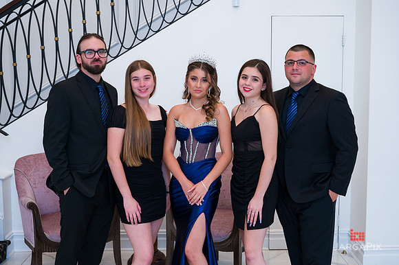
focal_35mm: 50
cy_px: 132
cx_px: 199
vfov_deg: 26.9
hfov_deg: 39.5
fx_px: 556
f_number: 5.6
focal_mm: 49
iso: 1600
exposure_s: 1/200
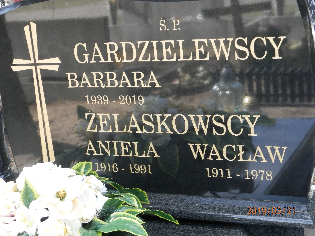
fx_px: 619
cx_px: 158
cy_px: 118
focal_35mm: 68
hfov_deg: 28.6
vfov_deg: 21.6
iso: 200
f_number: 4
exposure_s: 1/80
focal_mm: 12.2
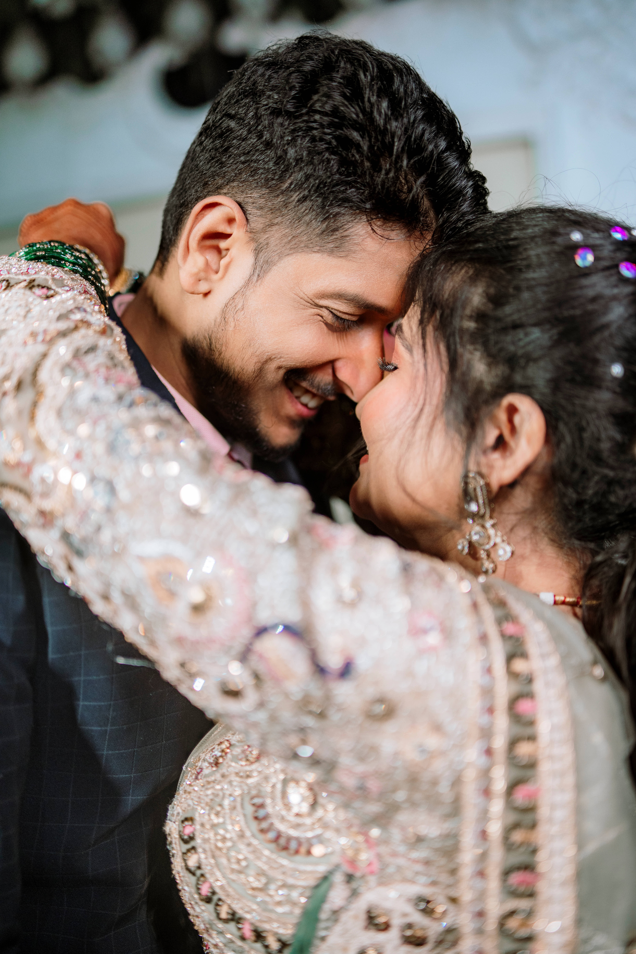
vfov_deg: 54.4
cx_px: 318
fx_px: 927
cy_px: 477
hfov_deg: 37.9
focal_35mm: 35
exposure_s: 1/400
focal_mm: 35
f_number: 1.4
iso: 640
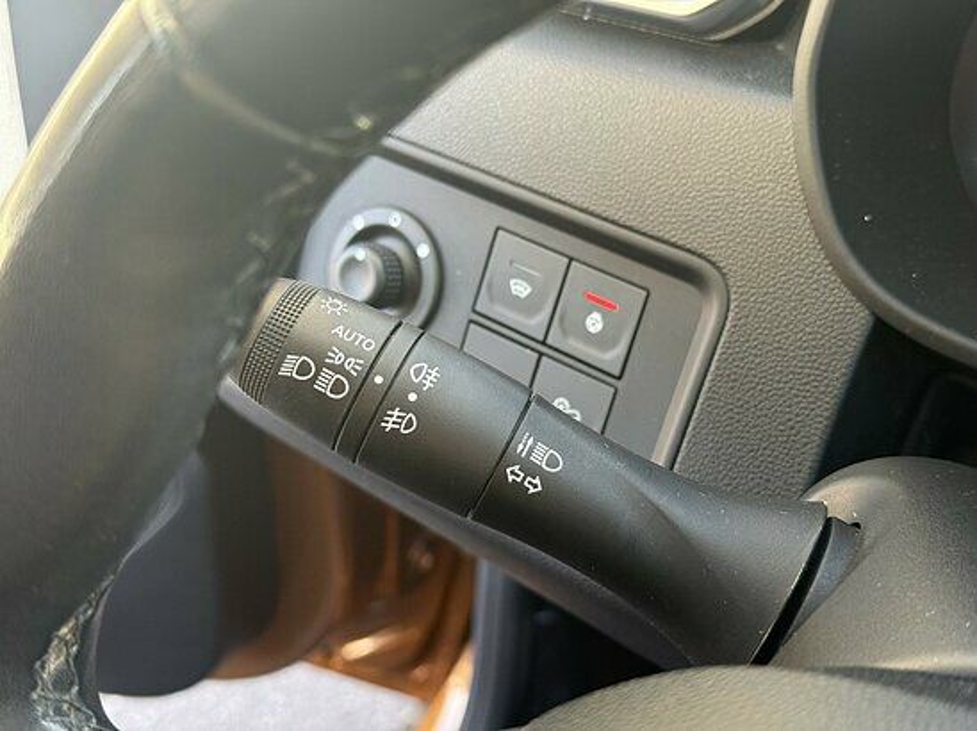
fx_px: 1354
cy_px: 366
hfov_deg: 39.7
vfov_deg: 30.2
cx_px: 488
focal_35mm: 48
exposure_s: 1/140
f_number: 1.78
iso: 125
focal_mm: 6.76
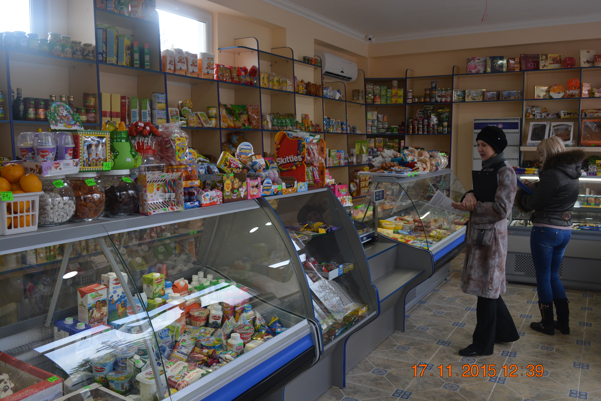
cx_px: 300
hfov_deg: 59.5
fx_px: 526
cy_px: 200
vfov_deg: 41.7
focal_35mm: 32
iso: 400
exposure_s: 1/125
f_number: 5.6
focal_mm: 21
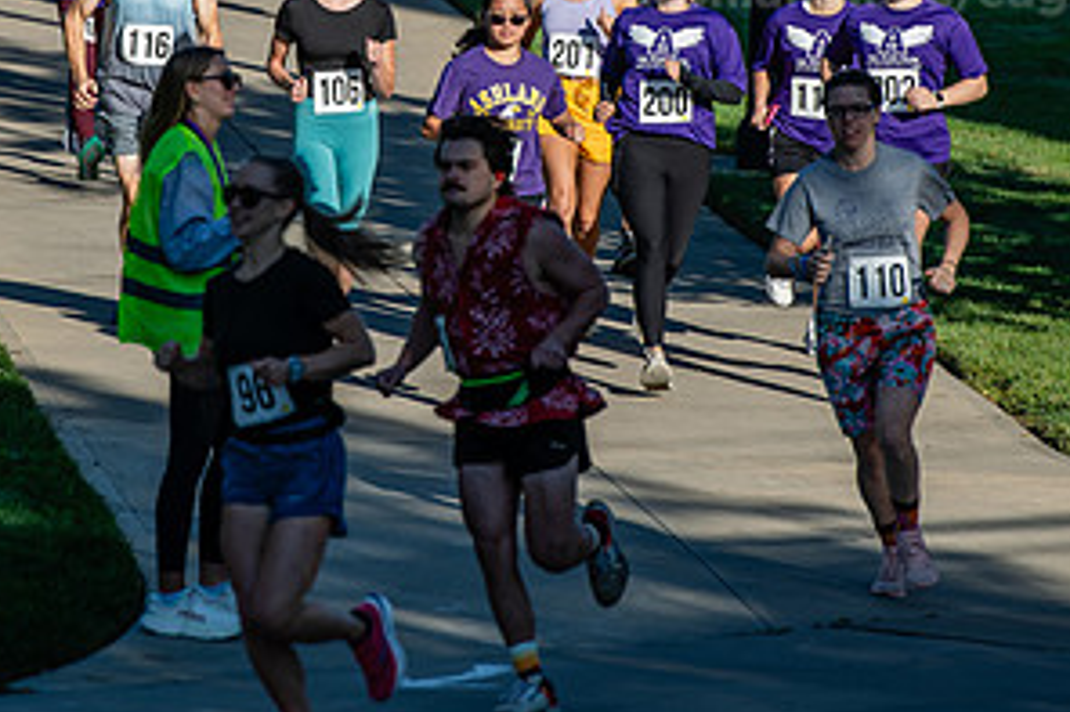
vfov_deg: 3.5
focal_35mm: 392
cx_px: 354
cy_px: 67
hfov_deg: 5.3
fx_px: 11644
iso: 80
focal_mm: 200
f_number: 4.5
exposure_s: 1/500
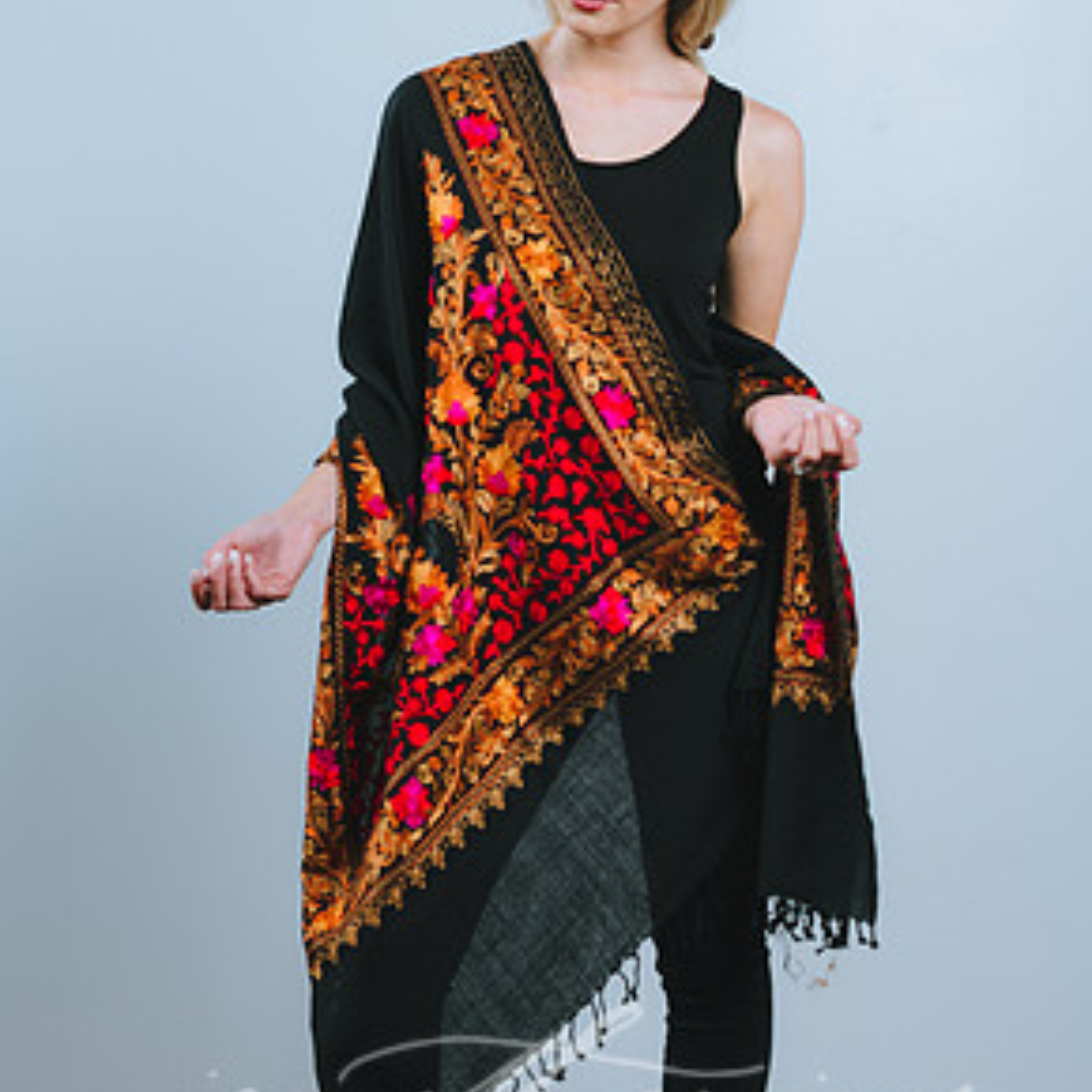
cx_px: 531
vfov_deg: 15.5
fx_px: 3997
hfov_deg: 15.6
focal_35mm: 112
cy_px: 422
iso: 100
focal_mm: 85
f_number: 4
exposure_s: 1/160
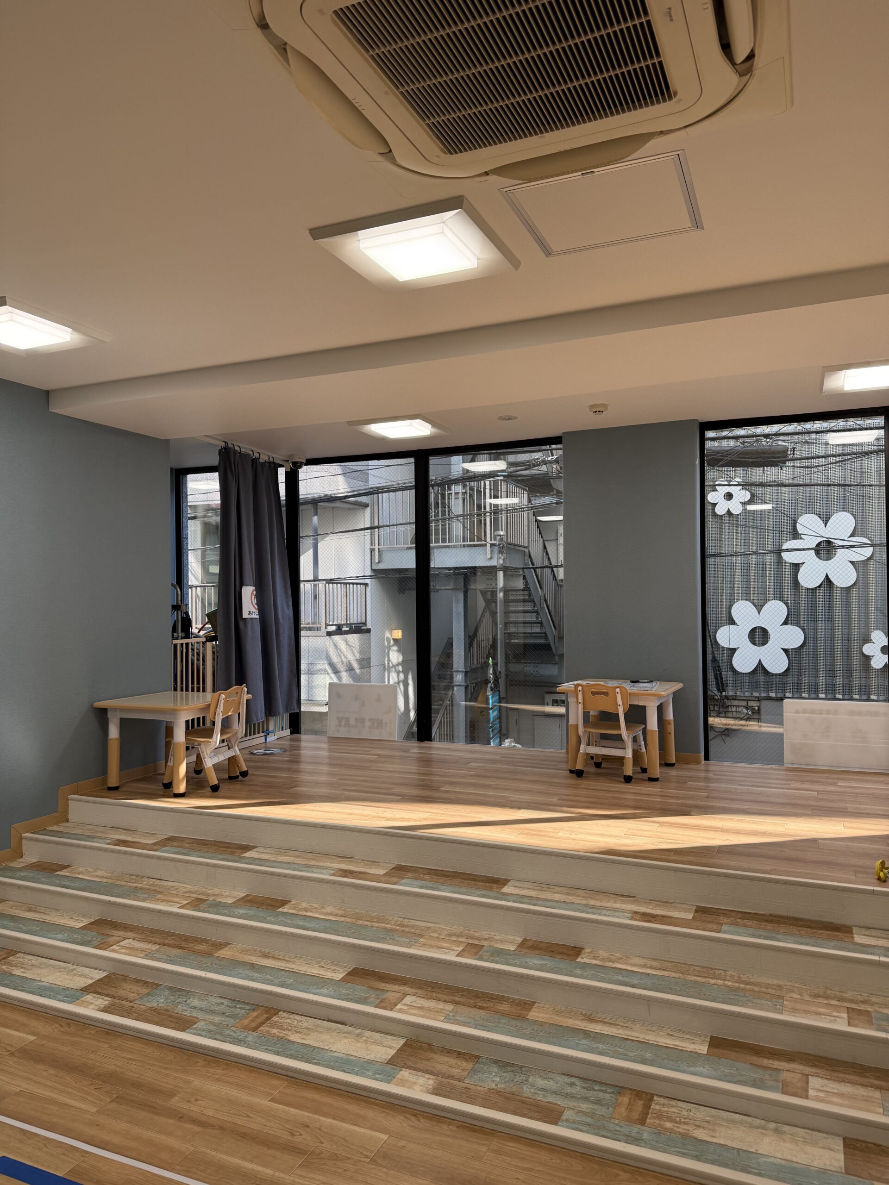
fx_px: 822
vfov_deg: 71.6
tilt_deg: +1.1
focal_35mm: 24
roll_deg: +0.9
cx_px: 444
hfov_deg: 56.8
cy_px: 592
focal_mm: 6.76
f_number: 1.78
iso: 100
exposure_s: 1/395
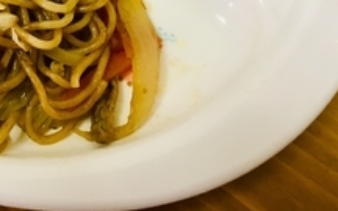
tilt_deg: -61.1
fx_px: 654
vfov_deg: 17.0
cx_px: -11
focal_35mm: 71
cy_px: -80
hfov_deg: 27.1
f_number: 2.2
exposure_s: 1/33
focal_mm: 4.15
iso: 100
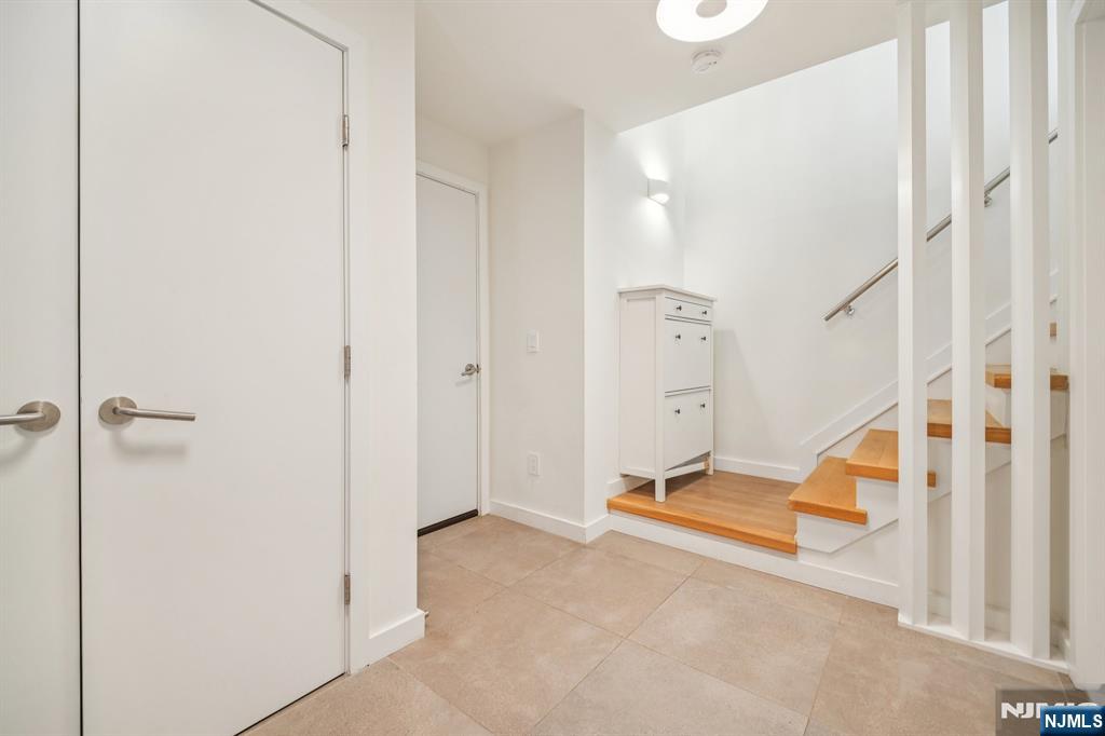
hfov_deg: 73.8
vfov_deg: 53.1
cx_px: 552
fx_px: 736
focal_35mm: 24
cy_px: 368
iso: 320
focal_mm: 24
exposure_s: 1/10
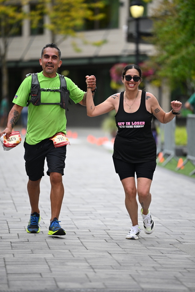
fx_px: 1624
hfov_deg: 6.9
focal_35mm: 200
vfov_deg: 10.3
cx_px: 98
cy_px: 146
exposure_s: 1/5000
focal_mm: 200
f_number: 2.8
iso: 1600
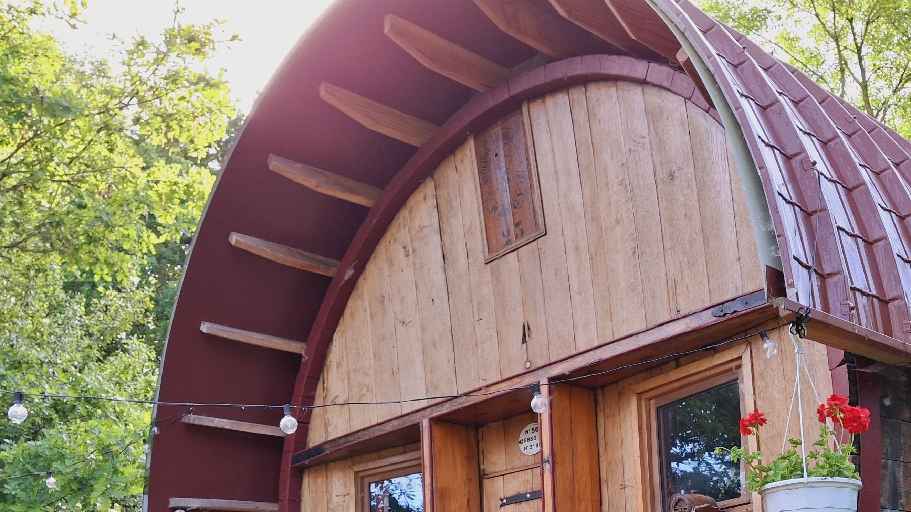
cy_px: 515
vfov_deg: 26.8
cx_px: 551
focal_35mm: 42
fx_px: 1014
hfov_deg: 48.0
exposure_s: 1/126
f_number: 1.8
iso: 25
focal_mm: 4.7
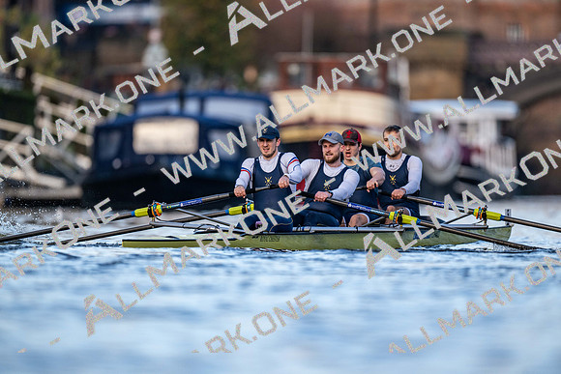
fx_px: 9352
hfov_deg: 3.4
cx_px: 280
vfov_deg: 2.3
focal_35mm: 600
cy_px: 187
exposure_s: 1/2500
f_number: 4
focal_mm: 600
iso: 1100
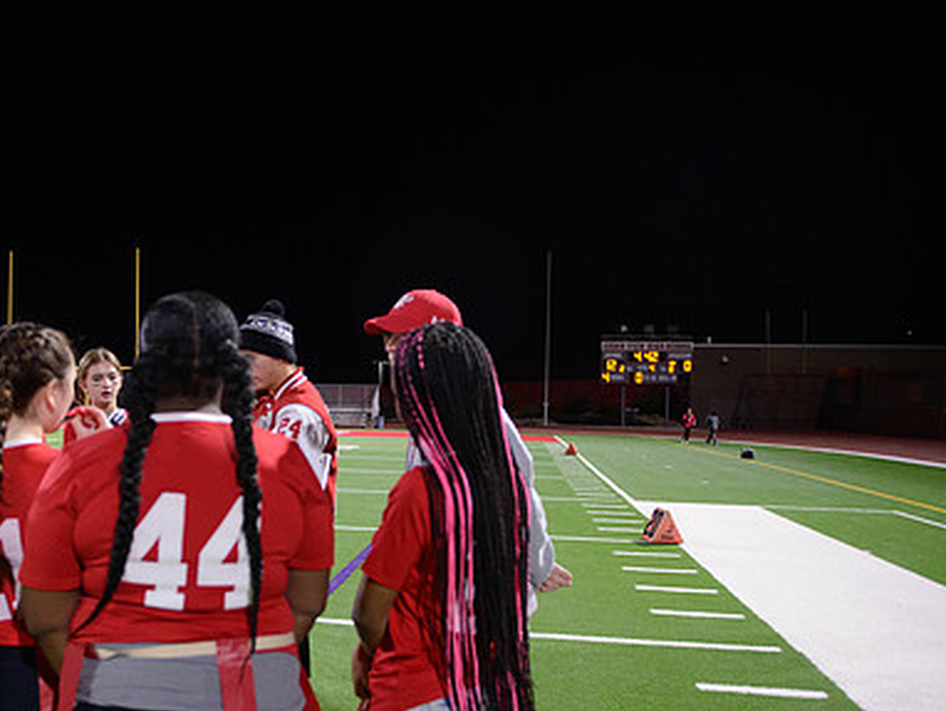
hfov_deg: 51.5
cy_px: 417
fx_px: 957
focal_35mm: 35
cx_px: 305
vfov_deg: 40.6
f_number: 2.8
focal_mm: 24
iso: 3200
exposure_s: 1/320
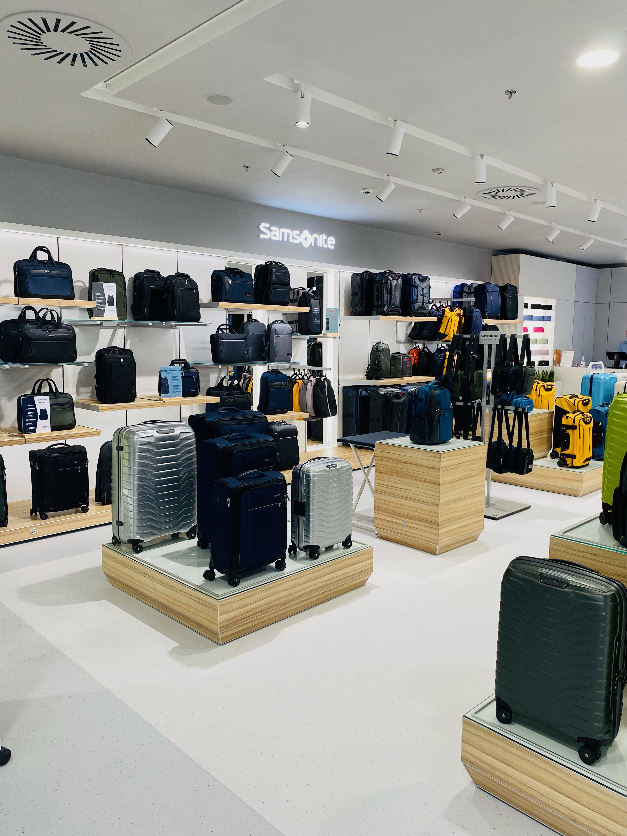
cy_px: 418
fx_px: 628
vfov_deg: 67.3
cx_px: 314
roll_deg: -1.3
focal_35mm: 26
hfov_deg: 53.1
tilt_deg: -6.2
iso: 64
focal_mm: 4.25
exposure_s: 1/100
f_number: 1.8
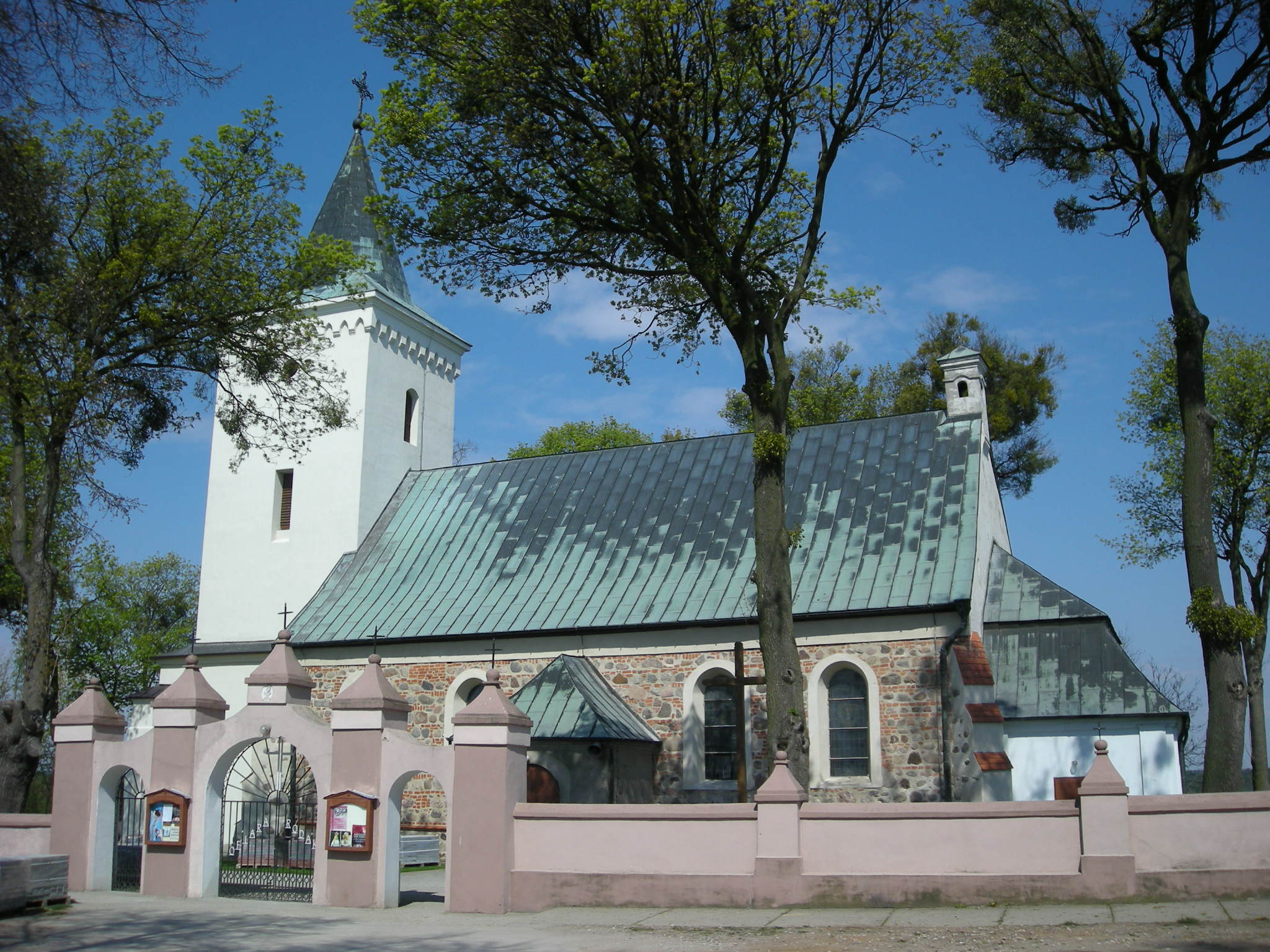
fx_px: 1284
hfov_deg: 52.6
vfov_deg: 40.7
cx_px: 635
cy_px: 476
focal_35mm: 35
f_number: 5.7
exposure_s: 1/337
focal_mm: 5.7
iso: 50
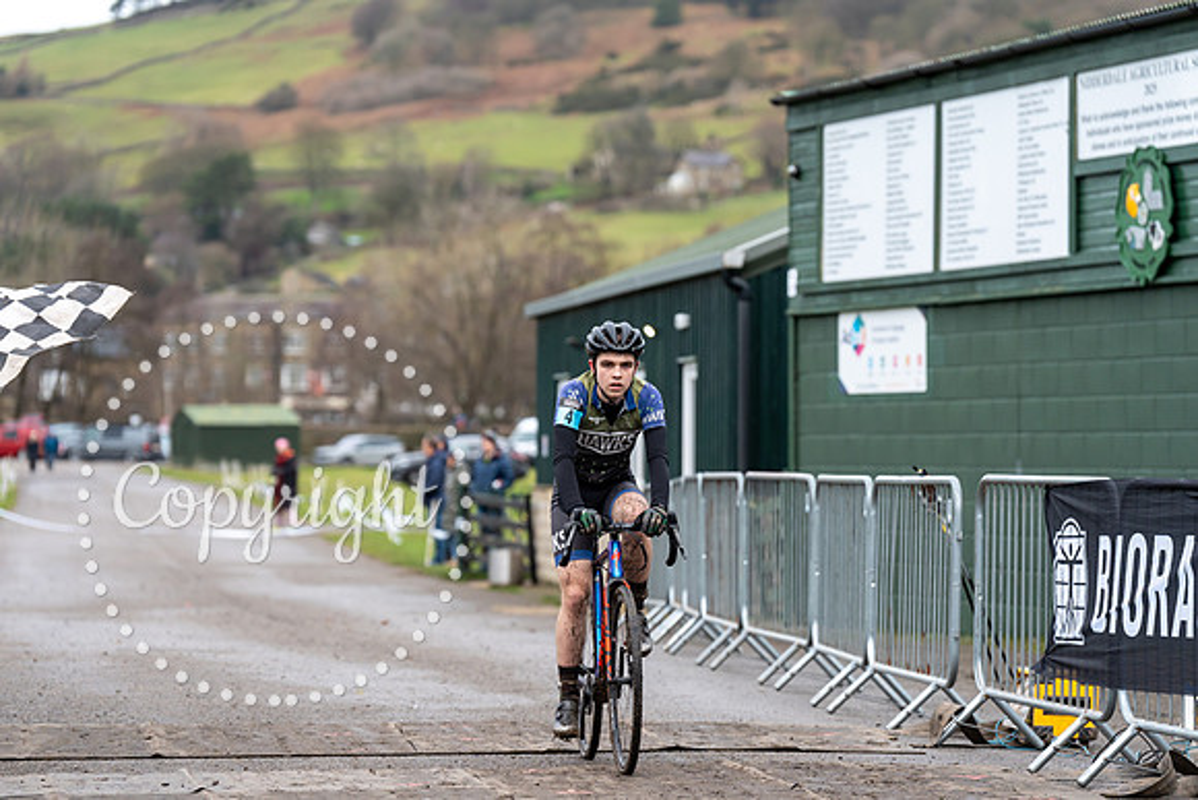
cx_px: 599
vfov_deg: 10.2
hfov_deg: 15.3
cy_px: 400
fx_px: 4460
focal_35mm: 134
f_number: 3.2
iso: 800
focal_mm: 134
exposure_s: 1/1000
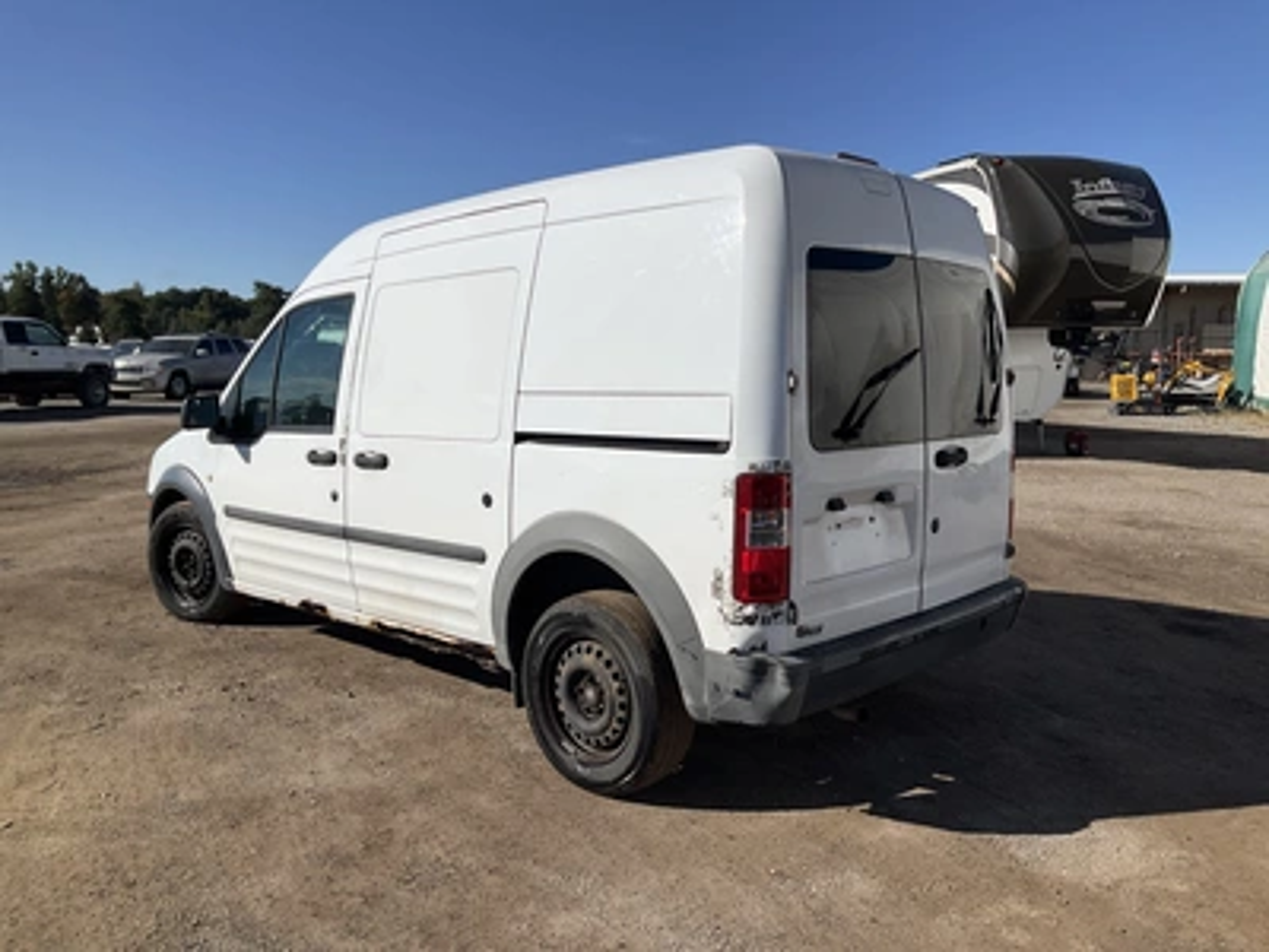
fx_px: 1063
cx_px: 634
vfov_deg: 48.2
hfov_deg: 61.7
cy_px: 476
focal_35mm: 29
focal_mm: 3
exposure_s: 1/5263
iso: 25
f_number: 1.8
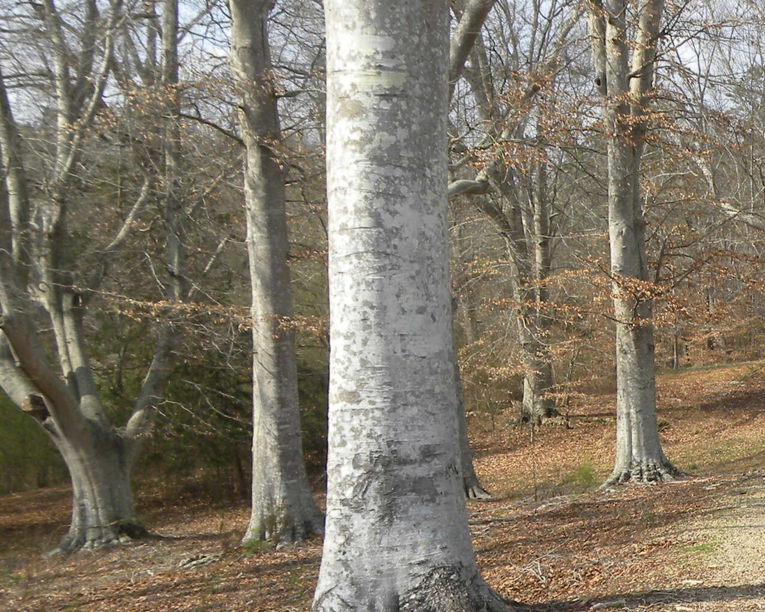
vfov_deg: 19.7
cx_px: 905
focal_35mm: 78
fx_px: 1766
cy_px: 287
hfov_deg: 22.6
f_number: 5
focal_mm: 5.9
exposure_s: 1/182
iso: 64
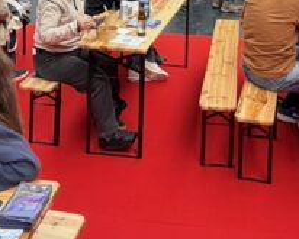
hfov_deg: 34.9
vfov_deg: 23.8
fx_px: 469
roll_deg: -0.9
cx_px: 206
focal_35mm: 53
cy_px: -101
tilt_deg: -2.3
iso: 40
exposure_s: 1/136
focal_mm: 2.22
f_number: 2.2
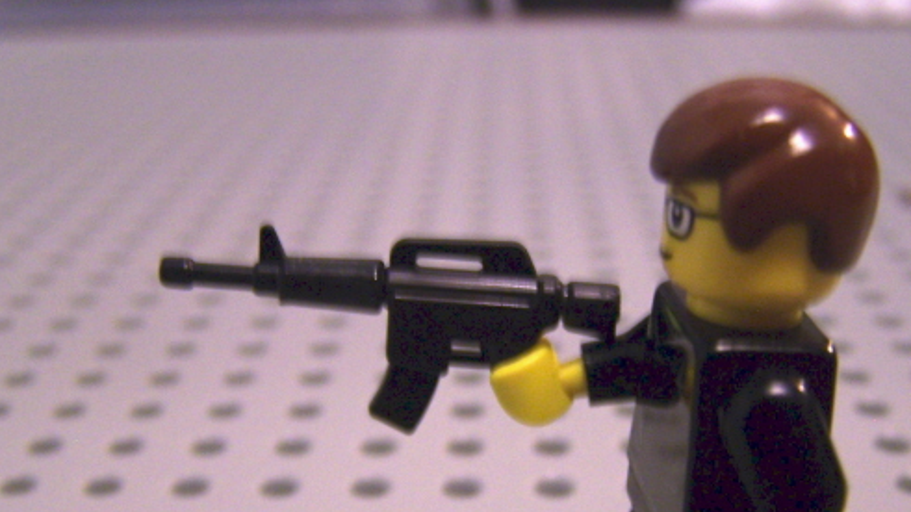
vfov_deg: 22.0
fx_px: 1304
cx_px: 497
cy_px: 386
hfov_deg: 38.5
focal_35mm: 54
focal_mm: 6.3
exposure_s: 1/8
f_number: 2.8
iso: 140
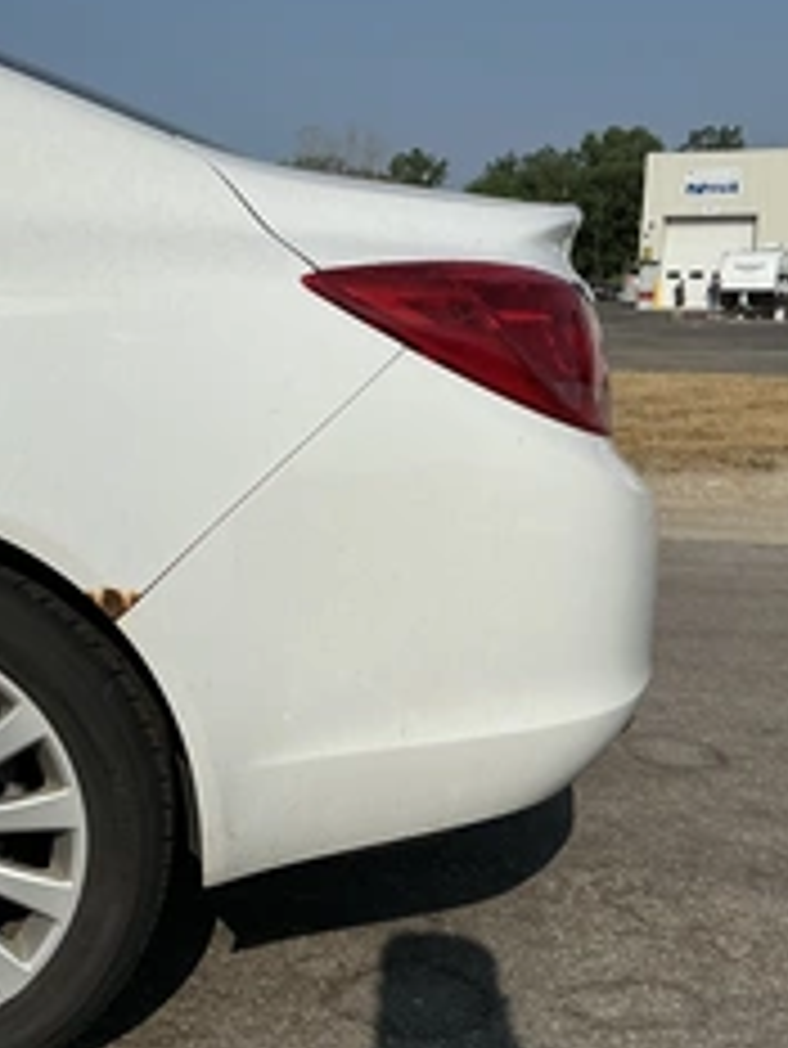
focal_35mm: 48
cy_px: 625
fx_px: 1456
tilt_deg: -11.5
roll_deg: -0.4
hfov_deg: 29.7
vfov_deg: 39.5
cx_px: 176
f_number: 1.8
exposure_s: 1/5814
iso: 25
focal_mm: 3
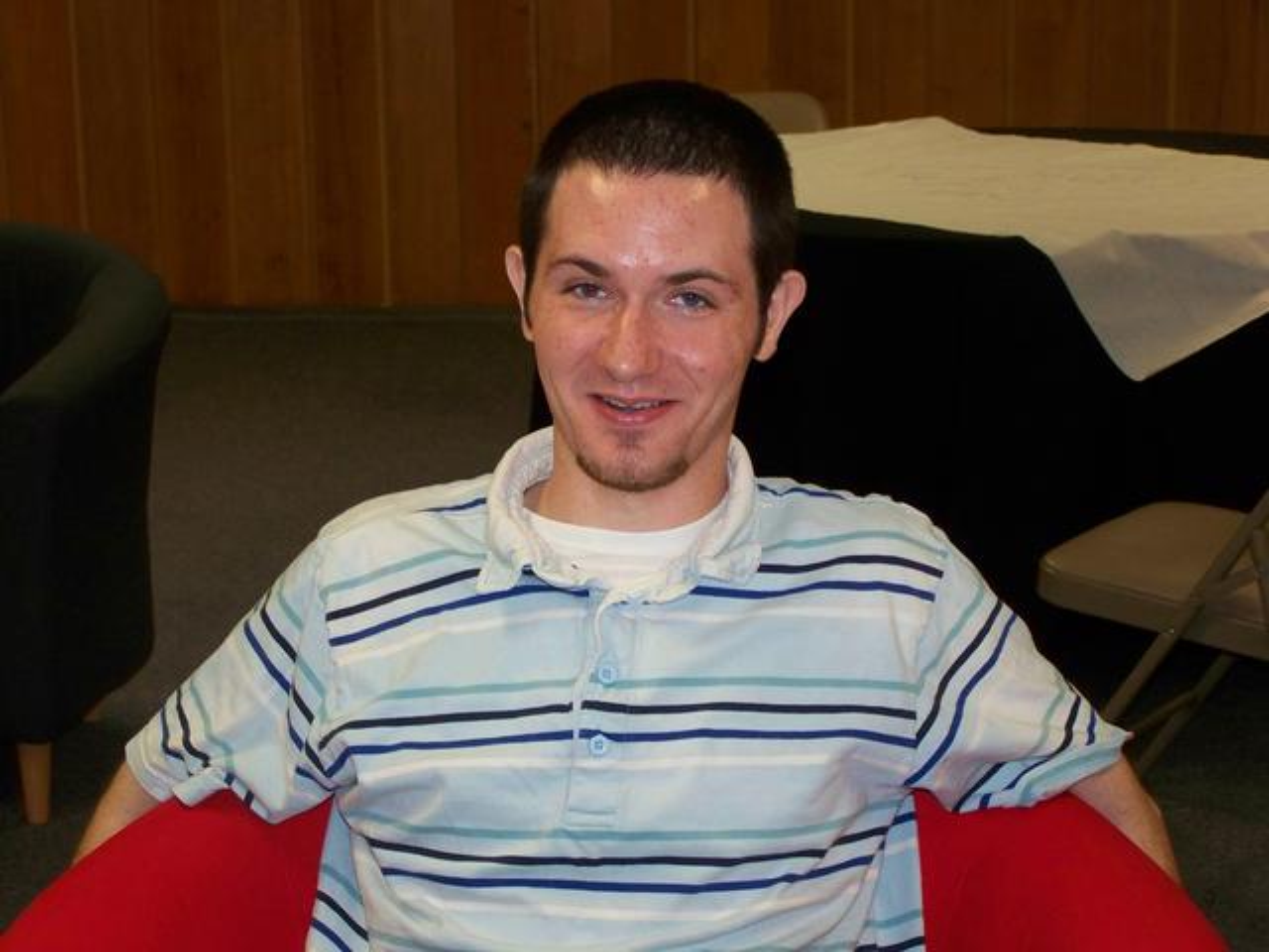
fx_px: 2749
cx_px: 634
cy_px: 476
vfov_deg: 19.6
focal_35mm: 75
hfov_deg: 26.0
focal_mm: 12.5
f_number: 3.2
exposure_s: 1/80
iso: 200
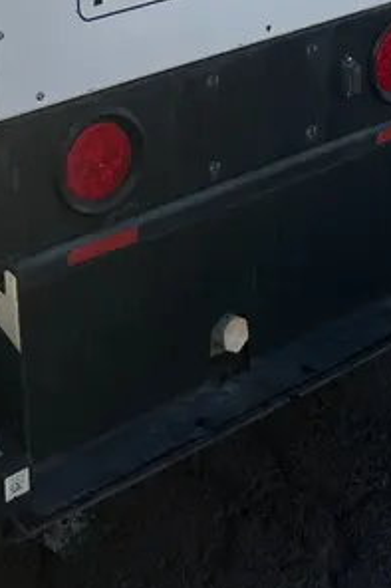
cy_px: -86
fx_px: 1093
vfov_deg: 27.1
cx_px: -6
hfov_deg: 19.7
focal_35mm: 67
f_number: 1.5
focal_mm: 5.7
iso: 50
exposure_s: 1/3968
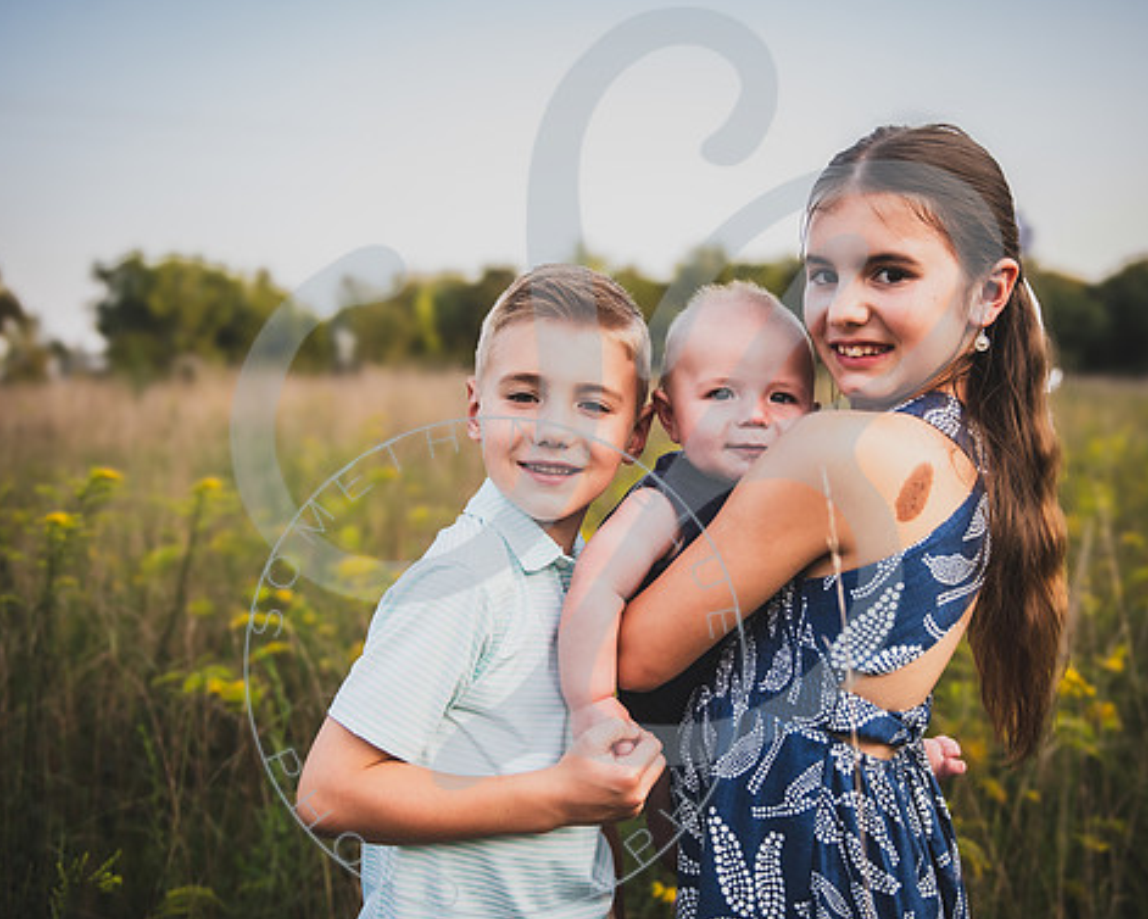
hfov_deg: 49.0
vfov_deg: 40.1
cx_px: 617
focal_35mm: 37
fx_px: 1257
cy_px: 462
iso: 250
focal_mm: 32
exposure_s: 1/320
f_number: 2.8
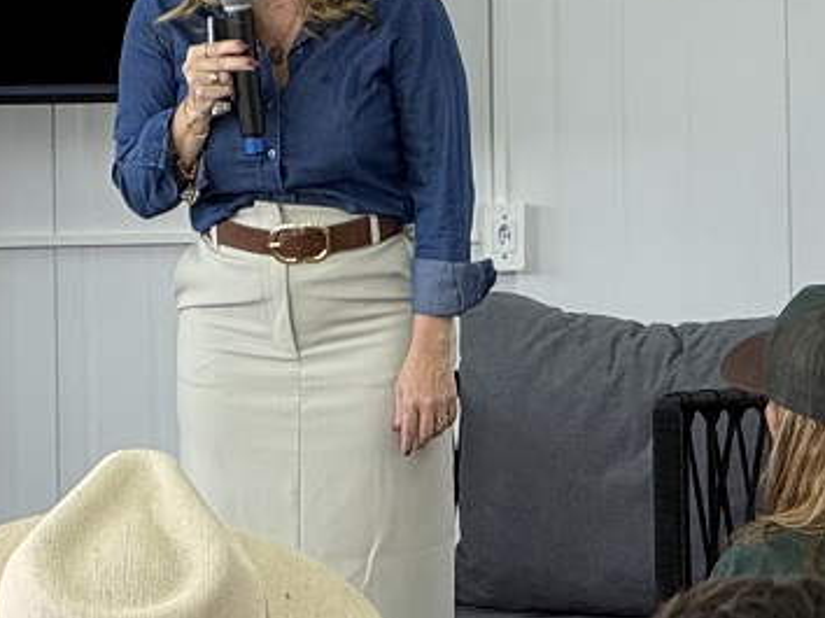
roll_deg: +0.5
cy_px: 287
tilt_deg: -1.5
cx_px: 326
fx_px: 9693
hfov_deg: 4.9
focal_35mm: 407
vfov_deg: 3.6
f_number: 2.8
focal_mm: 15.66
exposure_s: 1/120
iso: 200
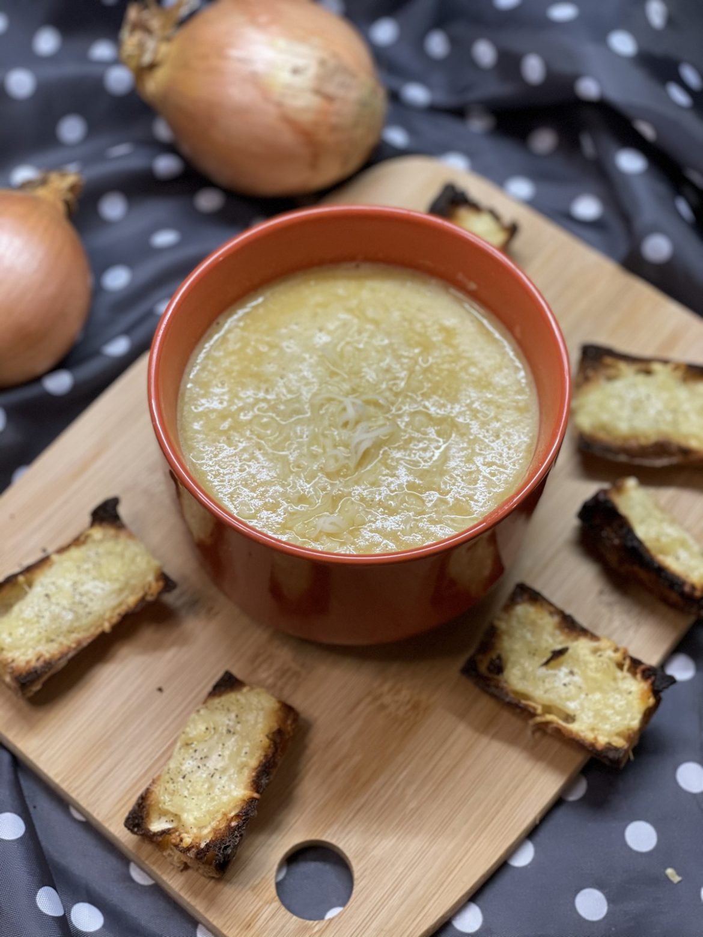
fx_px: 1408
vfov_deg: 36.8
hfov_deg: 28.0
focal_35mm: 52
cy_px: 468
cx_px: 352
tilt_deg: -60.7
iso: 160
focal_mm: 6
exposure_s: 1/100
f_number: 2
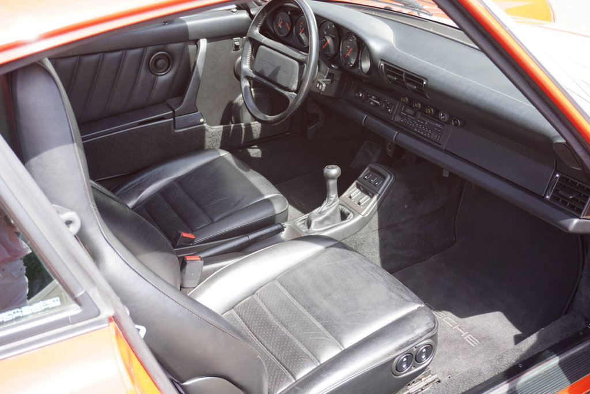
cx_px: 295
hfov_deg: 47.9
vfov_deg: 33.0
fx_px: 664
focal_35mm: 40
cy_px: 197
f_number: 4.5
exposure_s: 1/60
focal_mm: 27
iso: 100
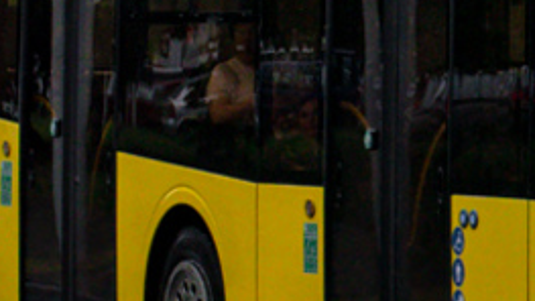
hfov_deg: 8.5
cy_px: -153
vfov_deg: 4.9
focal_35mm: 249
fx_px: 3526
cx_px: 824
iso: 400
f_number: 4
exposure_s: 1/320
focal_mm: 33
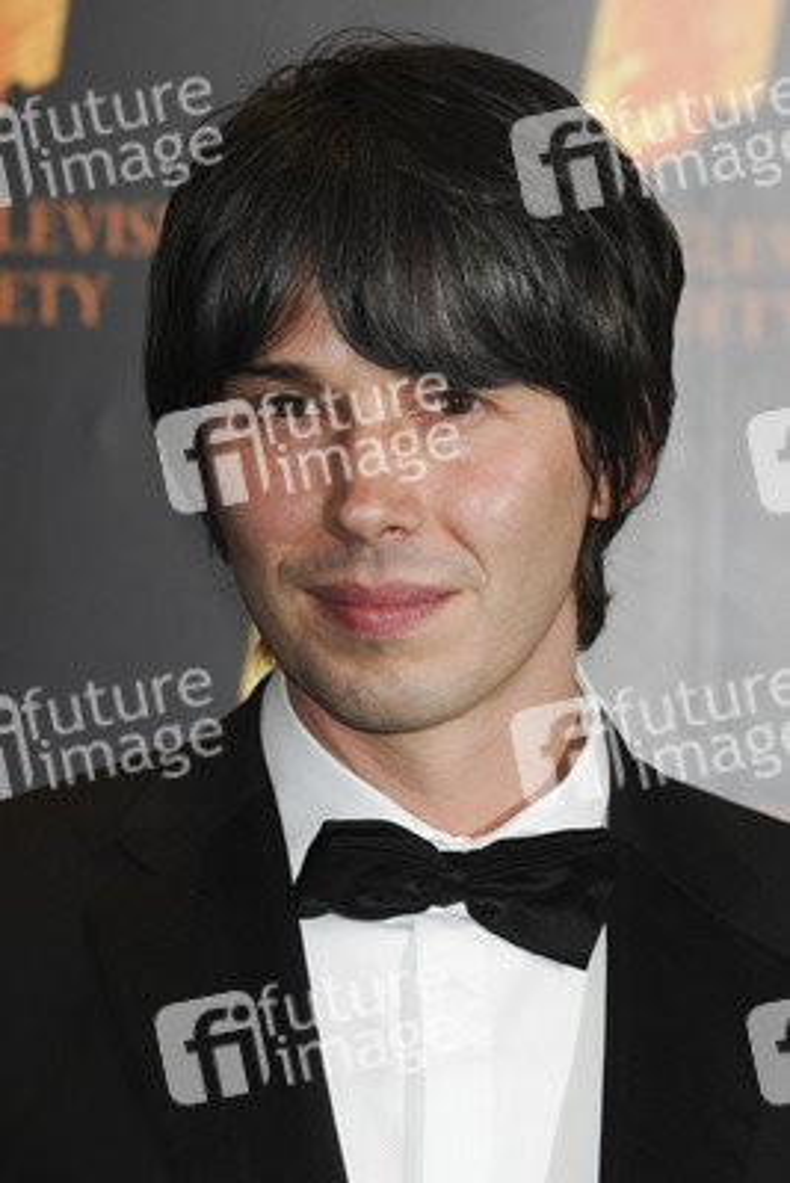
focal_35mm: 262
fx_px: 8632
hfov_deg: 5.2
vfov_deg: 7.8
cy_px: 592
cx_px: 395
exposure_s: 1/160
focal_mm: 175
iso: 400
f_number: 4.5
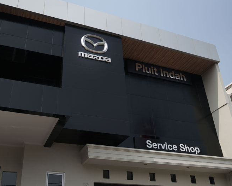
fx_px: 275
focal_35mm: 40
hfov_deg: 45.7
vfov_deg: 37.4
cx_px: 100
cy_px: 93
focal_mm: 35
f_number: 2
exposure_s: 1/6400
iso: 200
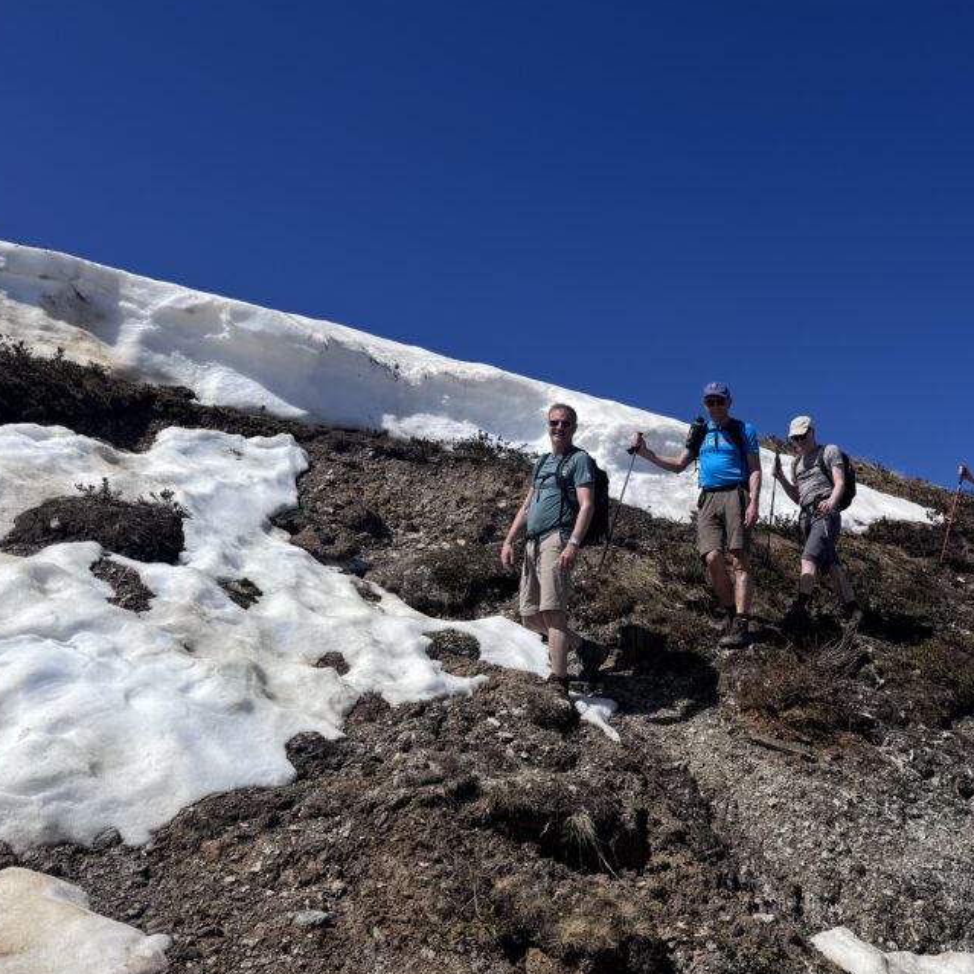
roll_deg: +1.7
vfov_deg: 48.4
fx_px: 1082
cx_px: 761
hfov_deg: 46.3
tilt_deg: +16.9
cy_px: 480
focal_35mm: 34
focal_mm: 6.76
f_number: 1.78
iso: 80
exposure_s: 1/9009
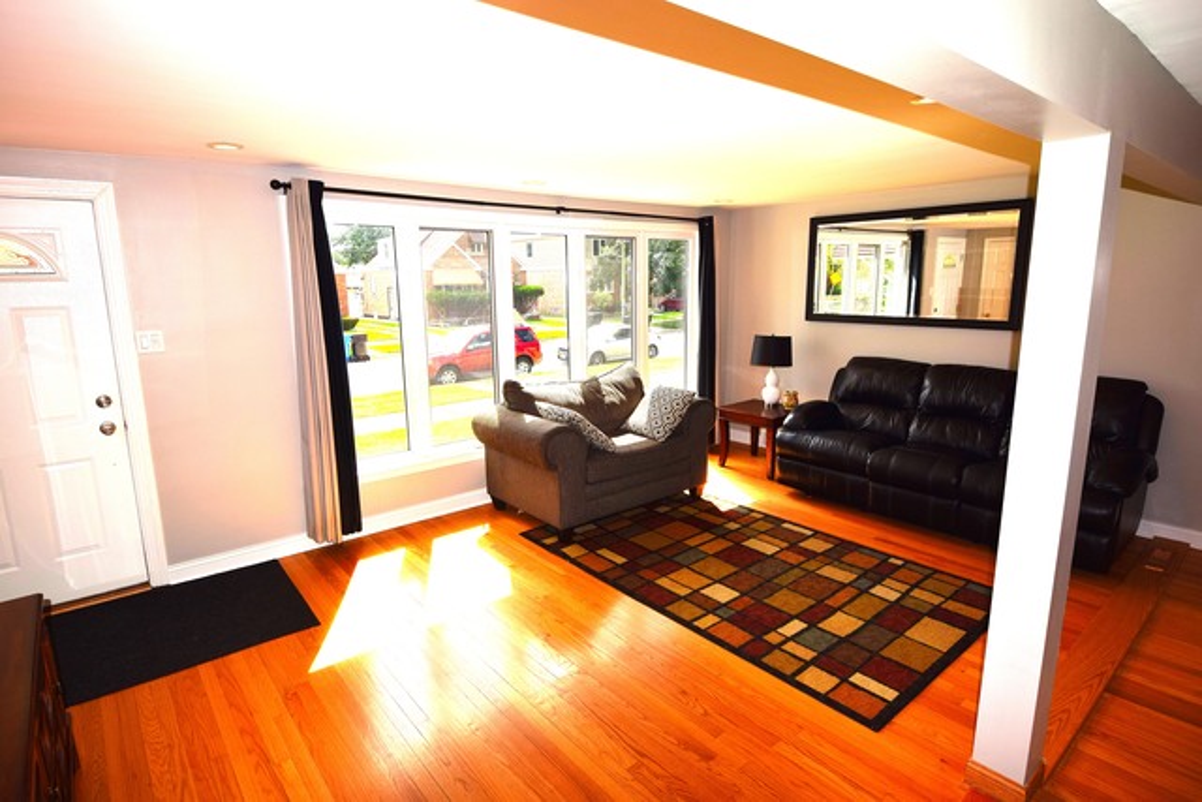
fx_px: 601
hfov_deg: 90.0
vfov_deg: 67.4
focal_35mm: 18
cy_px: 401
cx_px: 601
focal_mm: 12
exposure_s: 1/125
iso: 220
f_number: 5.6
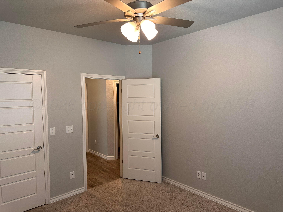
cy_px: 106
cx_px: 142
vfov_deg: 56.8
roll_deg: +0.7
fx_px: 196
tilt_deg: -2.4
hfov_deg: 71.6
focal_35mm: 24
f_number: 1.78
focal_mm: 6.86
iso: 160
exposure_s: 1/60
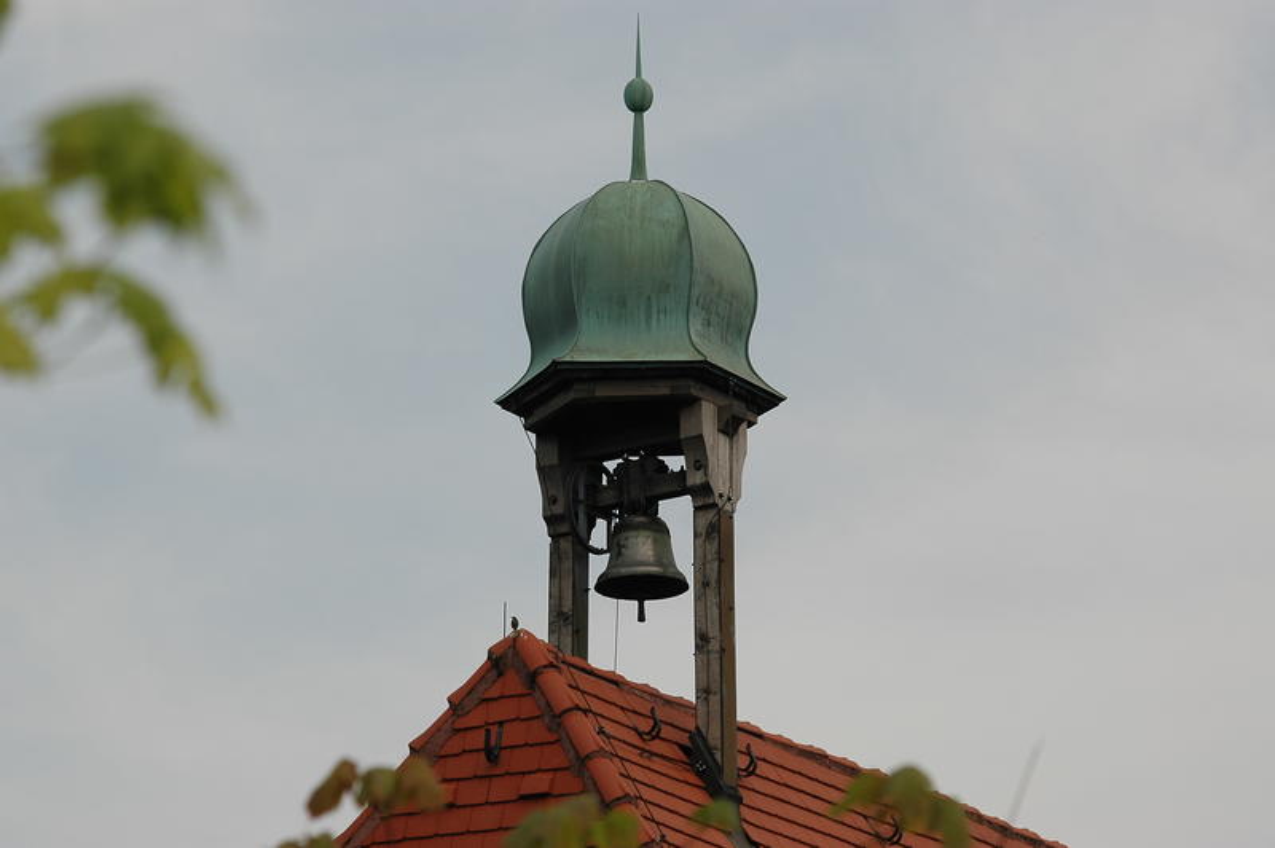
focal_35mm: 195
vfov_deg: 7.0
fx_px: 6900
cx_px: 638
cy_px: 424
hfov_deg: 10.6
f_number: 6.3
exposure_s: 1/1000
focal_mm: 130
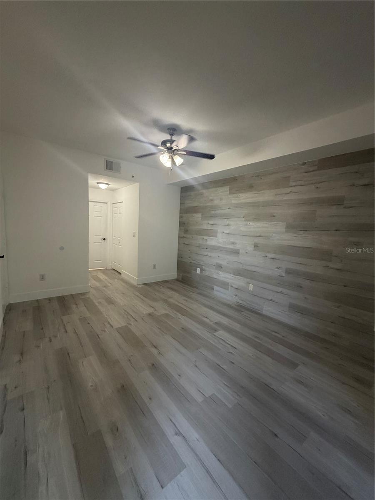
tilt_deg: -6.4
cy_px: 250
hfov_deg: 85.7
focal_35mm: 14
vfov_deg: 102.1
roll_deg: -2.0
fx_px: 202
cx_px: 188
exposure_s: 1/121
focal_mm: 2.22
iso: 250
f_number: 2.2
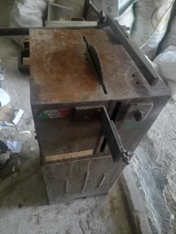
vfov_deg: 69.4
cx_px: 88
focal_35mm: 25
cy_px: 117
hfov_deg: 54.9
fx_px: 169
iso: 250
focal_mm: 4.6
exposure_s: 1/50
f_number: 2
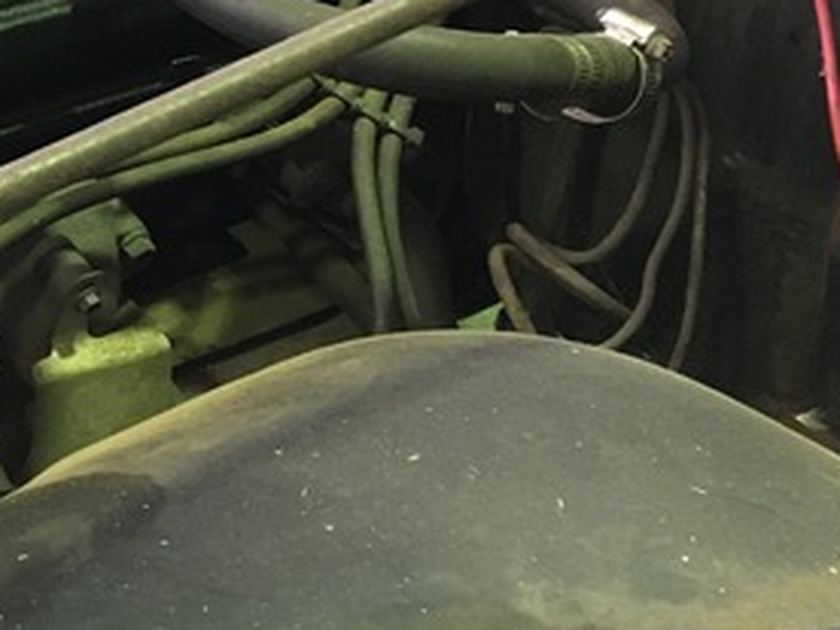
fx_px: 2038
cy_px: -240
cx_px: -310
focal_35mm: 84
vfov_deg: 16.4
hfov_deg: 20.8
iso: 160
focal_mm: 4.15
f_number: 2.2
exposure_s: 1/33
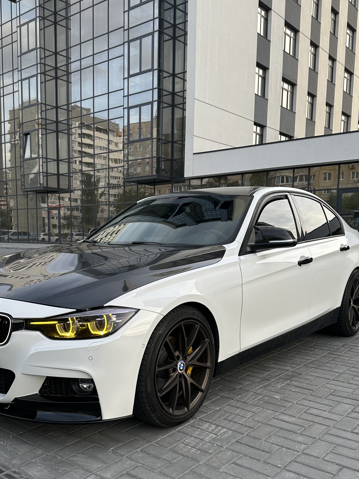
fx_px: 470
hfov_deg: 41.6
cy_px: 304
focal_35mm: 34
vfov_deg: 53.3
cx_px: 145
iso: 80
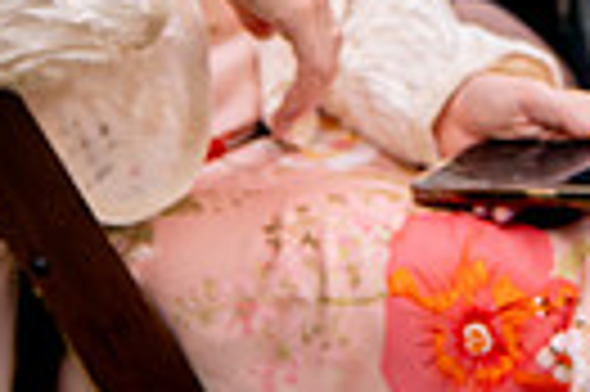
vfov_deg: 4.4
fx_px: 5041
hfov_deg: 6.7
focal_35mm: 308
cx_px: 714
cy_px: -391
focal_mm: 66
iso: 1000
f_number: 4
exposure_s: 1/640
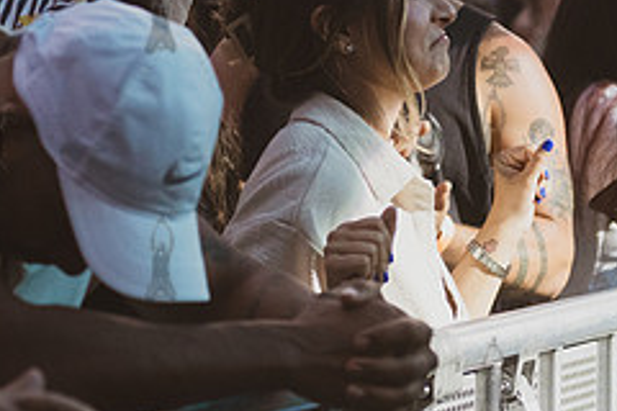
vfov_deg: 7.1
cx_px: 491
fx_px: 3308
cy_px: 132
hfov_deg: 10.6
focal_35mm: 193
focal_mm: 80
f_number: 4
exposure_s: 1/400
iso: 4000
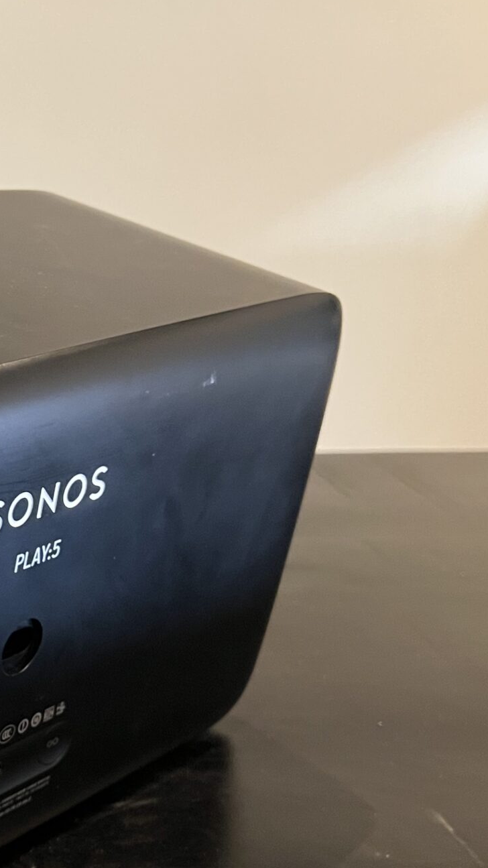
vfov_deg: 36.5
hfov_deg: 19.0
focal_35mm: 56
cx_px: -229
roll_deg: +0.6
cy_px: 635
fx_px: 1289
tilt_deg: -25.7
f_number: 1.5
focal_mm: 5.7
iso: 640
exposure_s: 1/30
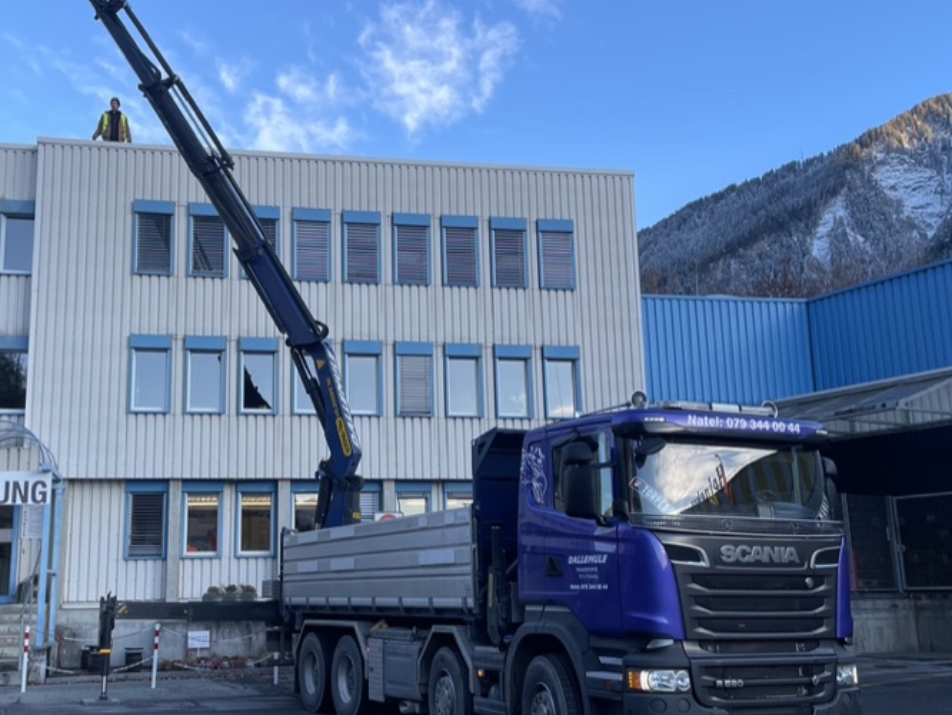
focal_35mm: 40
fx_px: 1100
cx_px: 373
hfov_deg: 46.5
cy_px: 371
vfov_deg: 36.0
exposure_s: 1/584
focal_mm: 4.2
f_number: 1.6
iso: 32
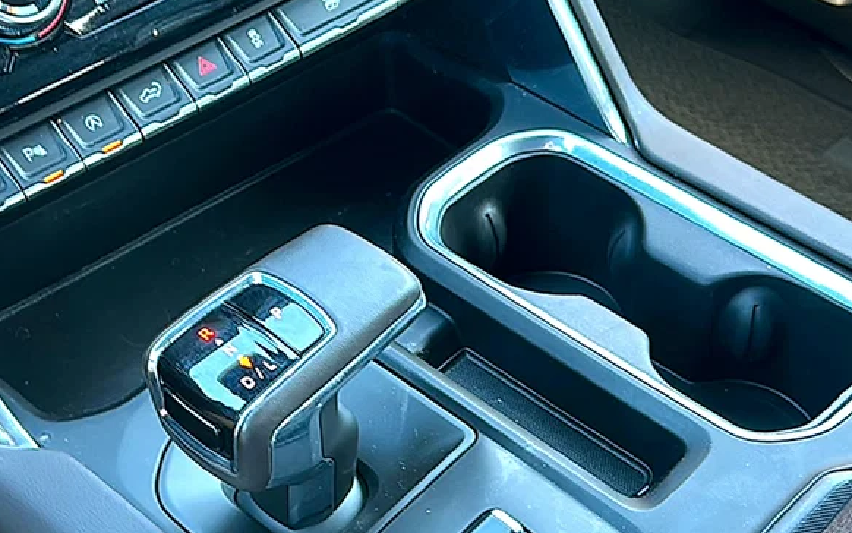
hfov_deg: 39.5
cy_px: 367
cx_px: 464
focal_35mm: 51
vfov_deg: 25.2
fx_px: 1184
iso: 100
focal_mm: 6.86
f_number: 1.78
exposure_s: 1/40
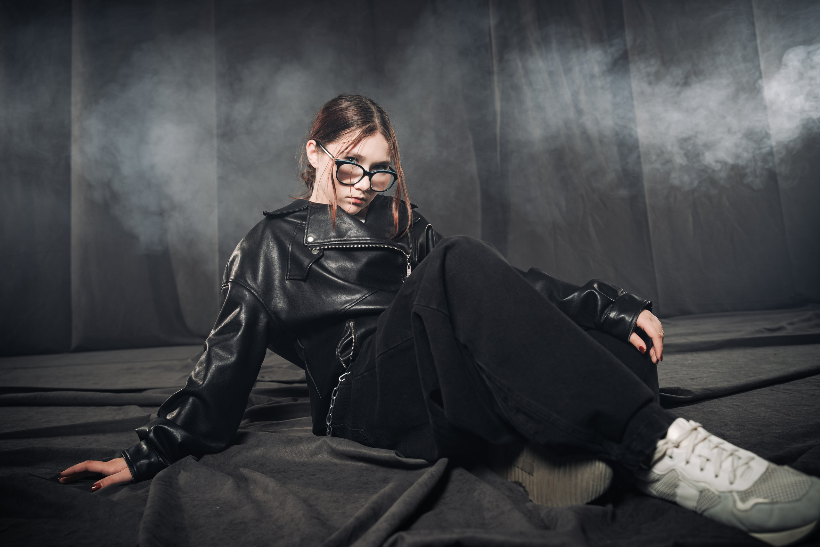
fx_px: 638
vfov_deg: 46.4
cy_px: 274
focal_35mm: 28
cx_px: 410
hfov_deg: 65.5
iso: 500
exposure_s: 1/160
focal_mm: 28
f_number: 3.5
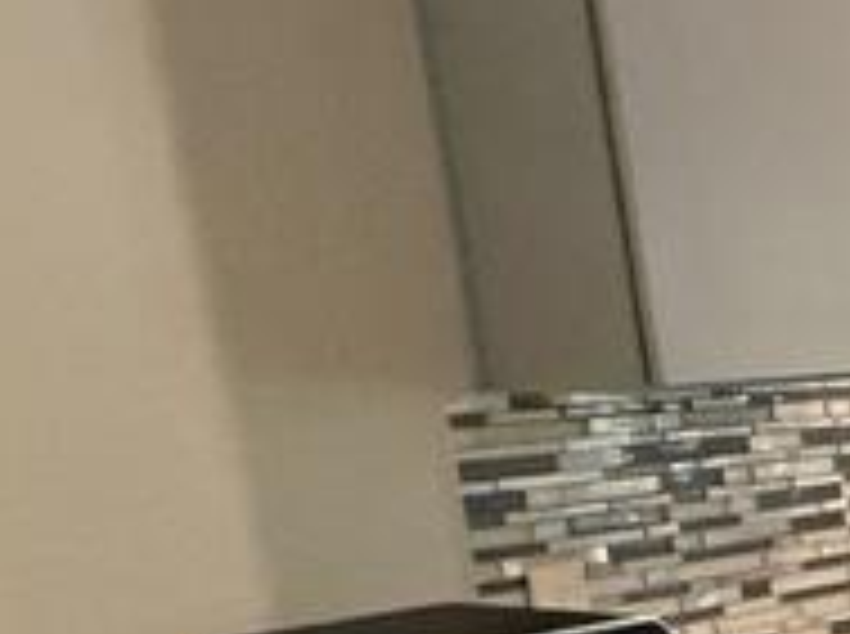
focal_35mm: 76
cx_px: 1758
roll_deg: +2.7
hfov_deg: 17.4
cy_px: 706
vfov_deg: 18.5
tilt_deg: -18.3
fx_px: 1863
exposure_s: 1/120
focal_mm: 2.22
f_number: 2.2
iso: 640
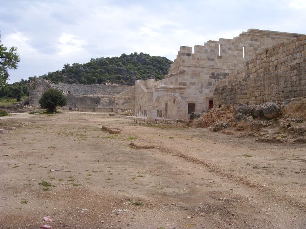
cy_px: 114
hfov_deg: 58.4
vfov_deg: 45.4
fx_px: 274
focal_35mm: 31
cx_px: 153
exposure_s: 1/168
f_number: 6.3
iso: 50
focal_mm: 6.3
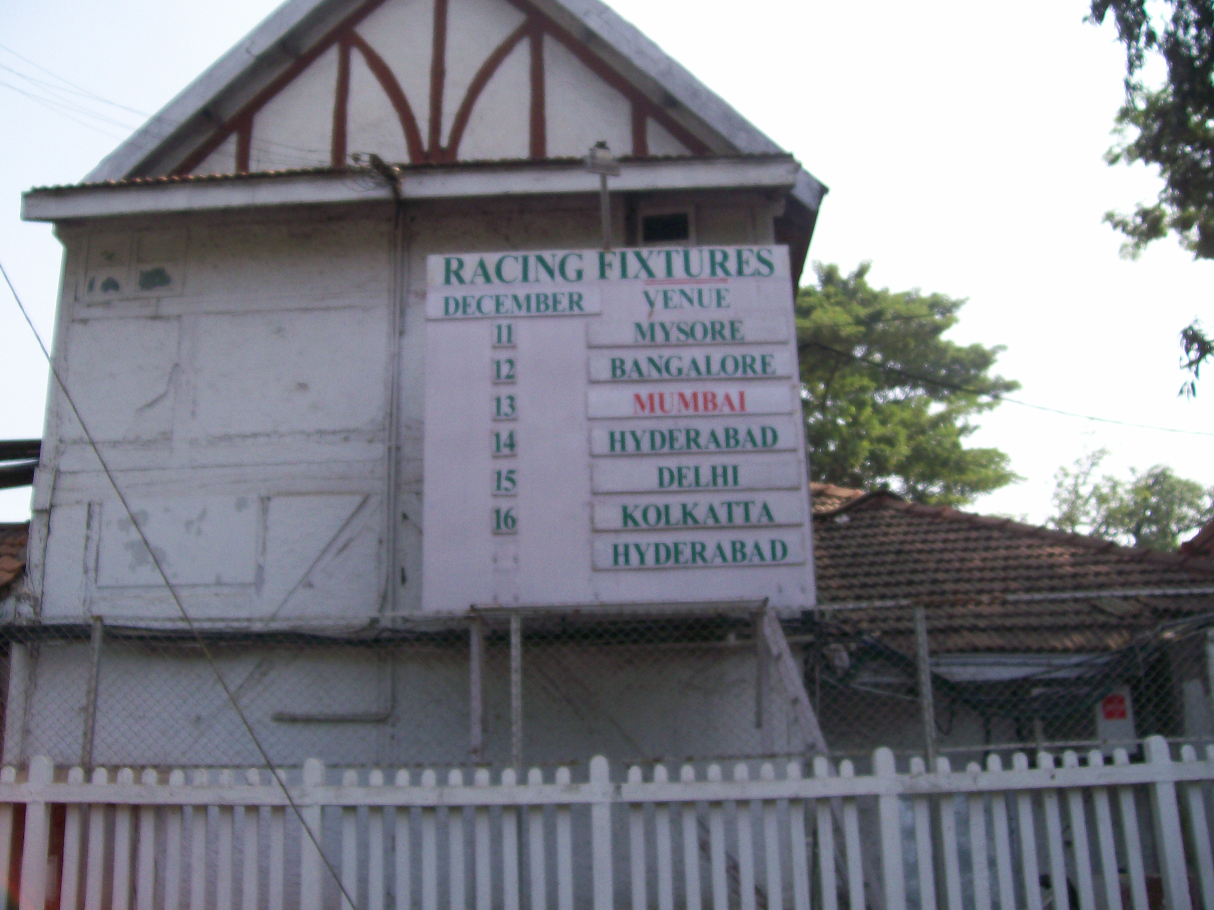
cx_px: 607
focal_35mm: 36
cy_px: 455
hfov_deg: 51.4
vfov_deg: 39.7
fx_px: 1263
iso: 80
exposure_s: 1/826
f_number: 2.7
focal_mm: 6
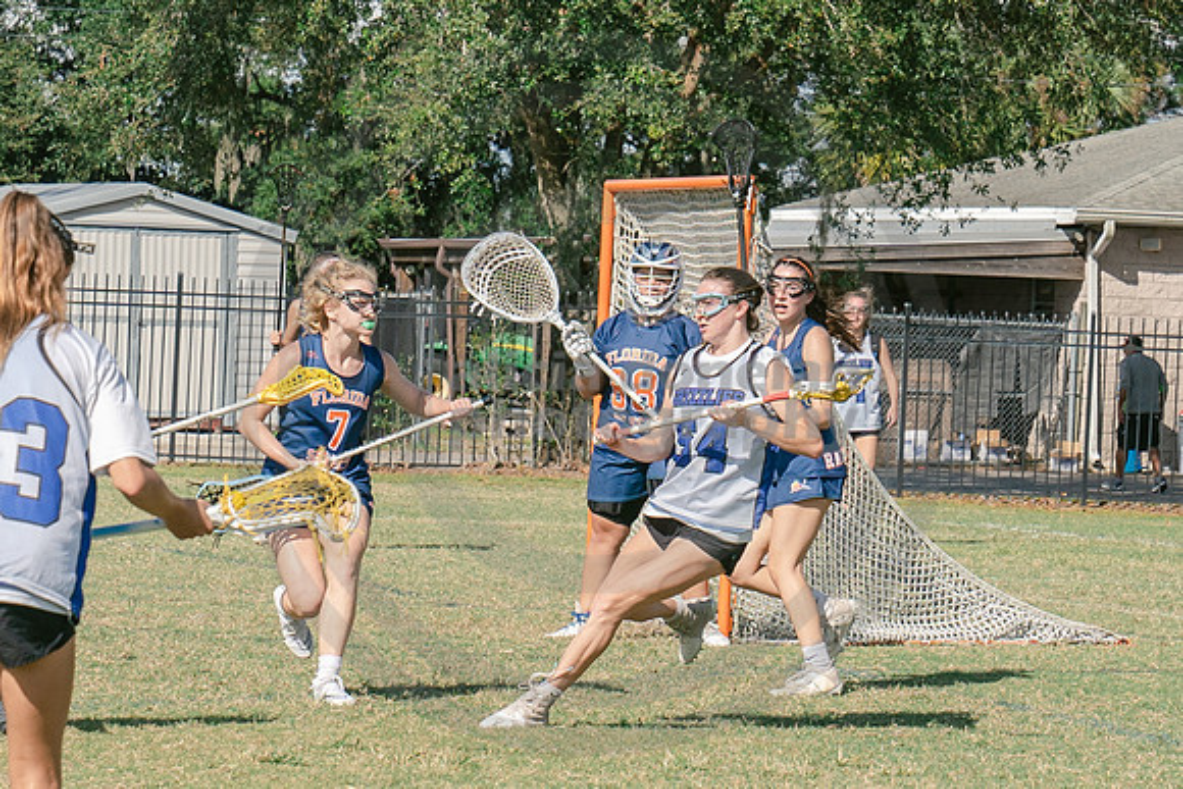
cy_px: 404
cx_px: 658
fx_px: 7294
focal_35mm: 222
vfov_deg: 6.2
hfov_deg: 9.3
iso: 250
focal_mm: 70
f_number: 5.6
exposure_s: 1/1250
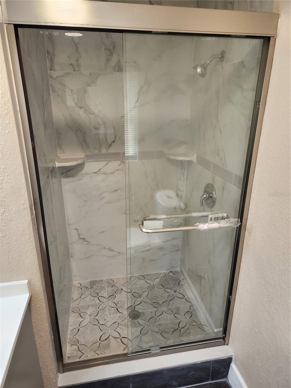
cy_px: 194
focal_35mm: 23
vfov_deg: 73.9
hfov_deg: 58.9
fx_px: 258
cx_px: 146
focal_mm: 5.4
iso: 200
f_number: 1.8
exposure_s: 1/120
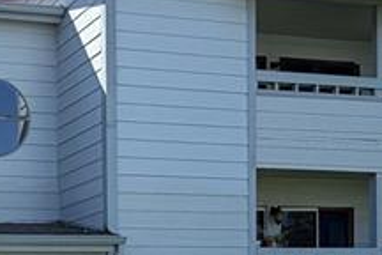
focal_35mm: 69
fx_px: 732
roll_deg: +1.7
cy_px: 350
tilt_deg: -2.4
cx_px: -133
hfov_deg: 24.8
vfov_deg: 18.1
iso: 40
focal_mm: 2.22
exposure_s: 1/709
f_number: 2.2
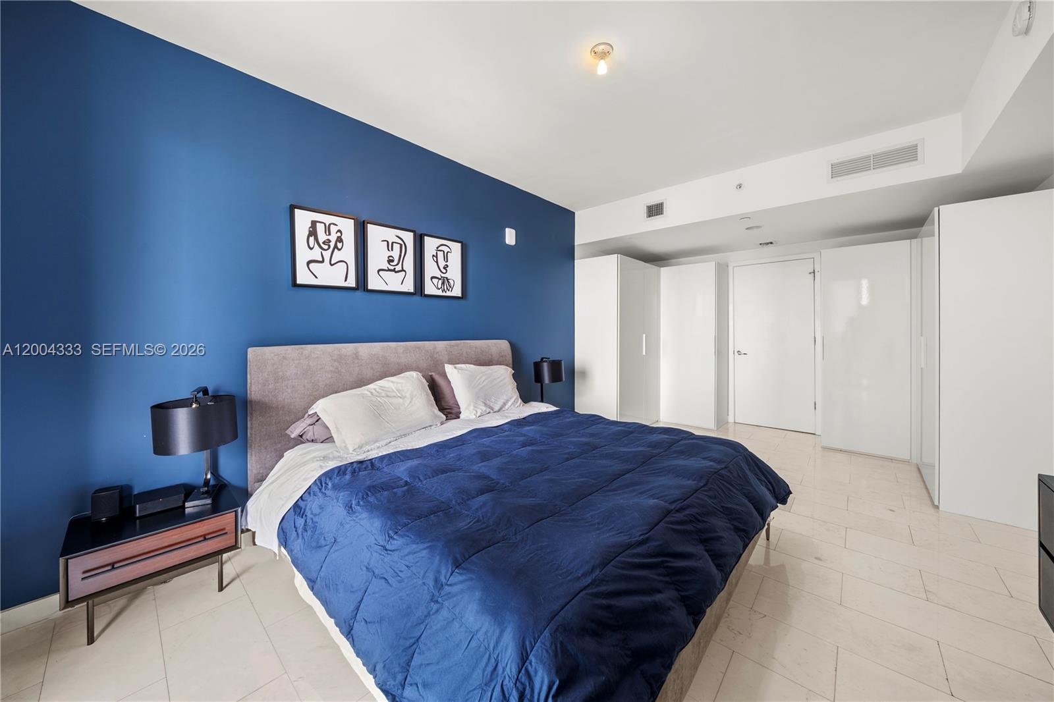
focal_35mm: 12
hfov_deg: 112.6
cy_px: 351
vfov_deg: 90.0
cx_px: 527
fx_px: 351
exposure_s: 1/60
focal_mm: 12
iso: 320
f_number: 8
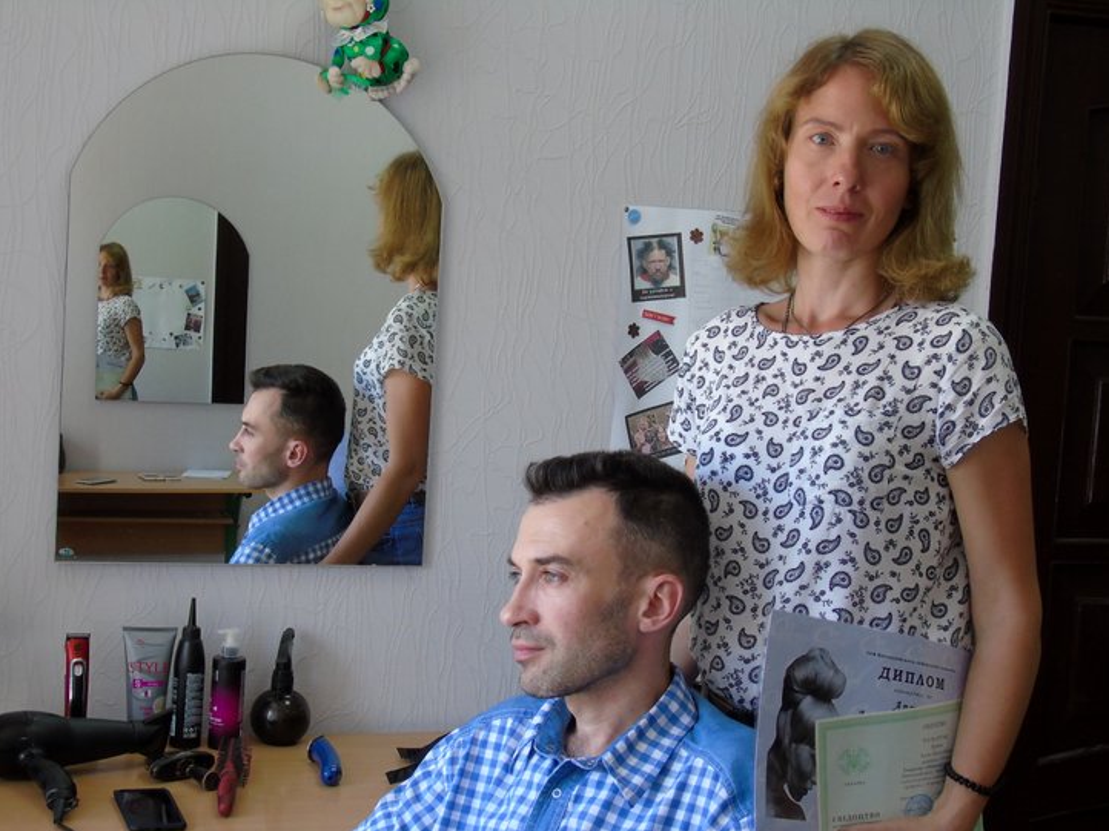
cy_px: 459
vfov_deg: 28.5
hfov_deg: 37.5
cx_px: 538
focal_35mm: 51
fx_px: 1633
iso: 160
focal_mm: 8.2
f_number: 4.1
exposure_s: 1/30
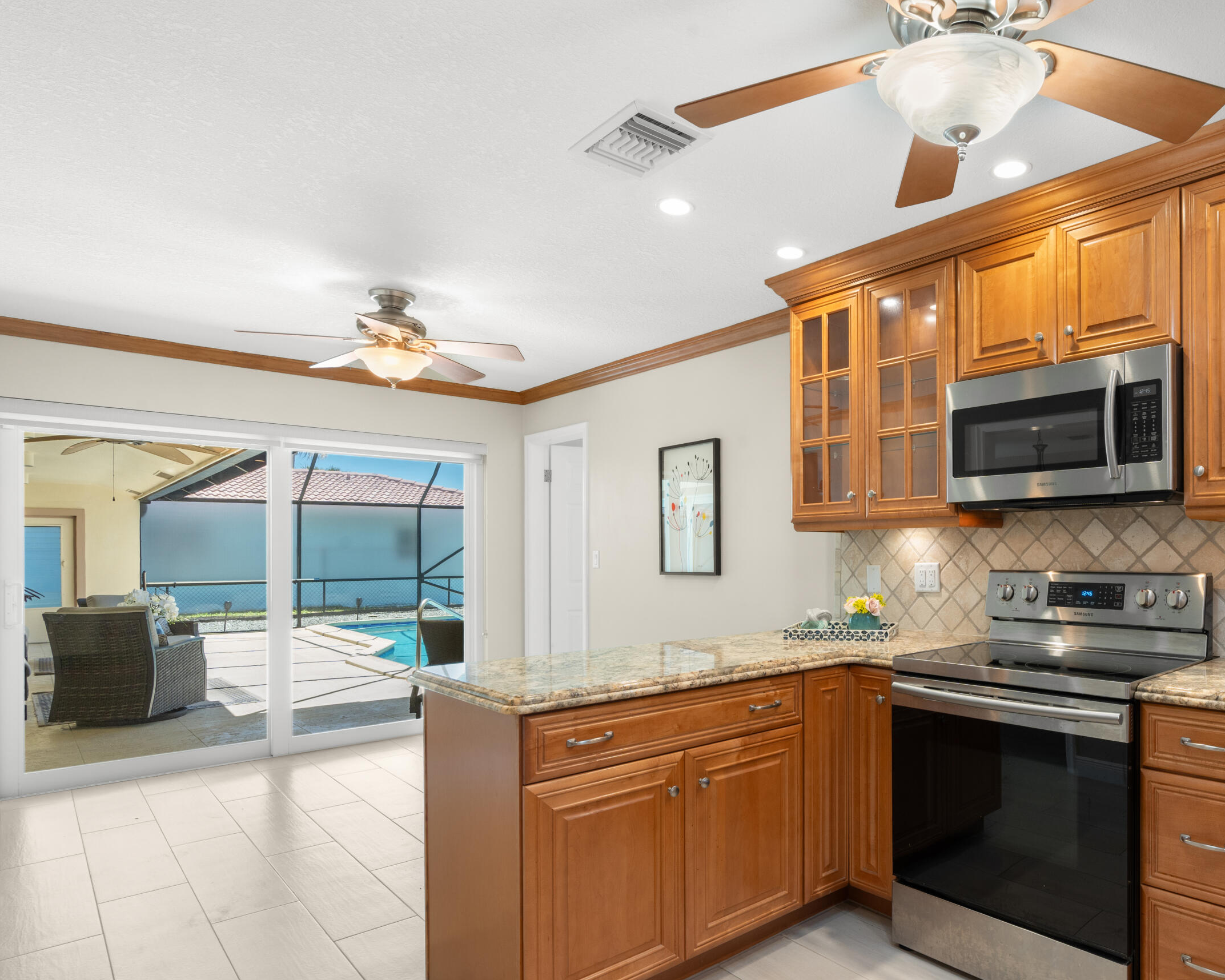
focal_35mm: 21
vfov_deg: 65.4
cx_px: 852
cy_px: 537
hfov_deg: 74.3
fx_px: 761
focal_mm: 16
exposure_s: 1/3
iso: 500
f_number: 11
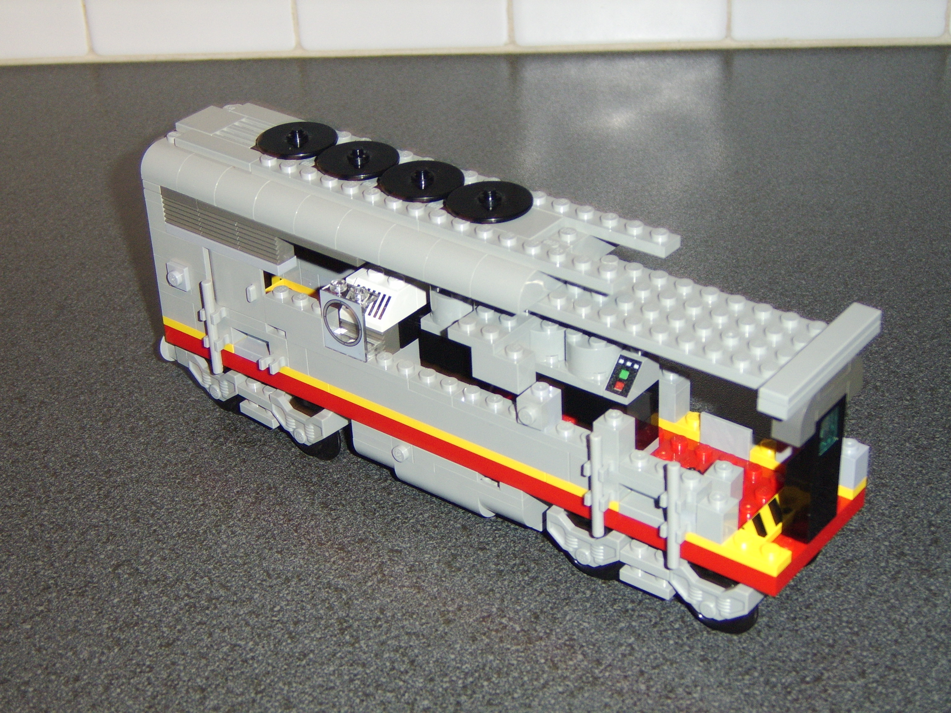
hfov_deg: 35.5
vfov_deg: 27.0
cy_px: 356
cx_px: 476
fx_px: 1484
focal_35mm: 54
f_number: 3.5
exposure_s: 1/60
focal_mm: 14.04
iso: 200
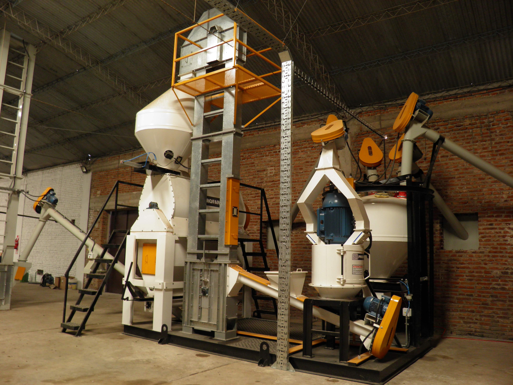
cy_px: 192
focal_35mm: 28
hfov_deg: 63.4
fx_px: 415
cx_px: 256
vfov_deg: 49.7
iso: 100
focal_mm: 4.9
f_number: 2.8
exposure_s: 1/15
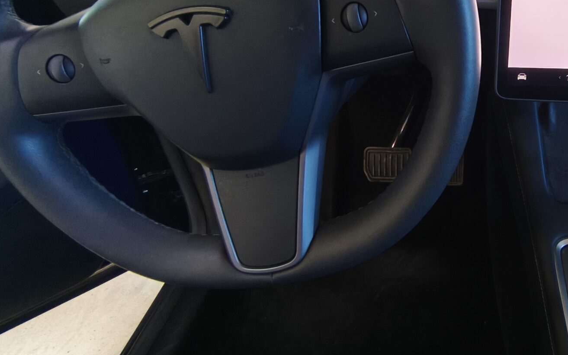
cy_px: 122
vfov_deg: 40.2
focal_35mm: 31
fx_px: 480
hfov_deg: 56.5
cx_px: 460
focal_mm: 1.91
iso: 640
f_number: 2.2
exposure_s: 1/25
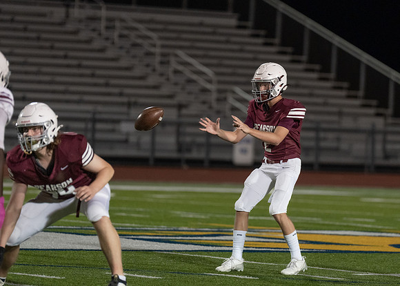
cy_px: 150
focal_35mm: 310
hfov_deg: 6.5
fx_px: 3524
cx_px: 249
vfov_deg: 4.6
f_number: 2.8
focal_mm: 200
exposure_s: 1/1000
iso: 2000
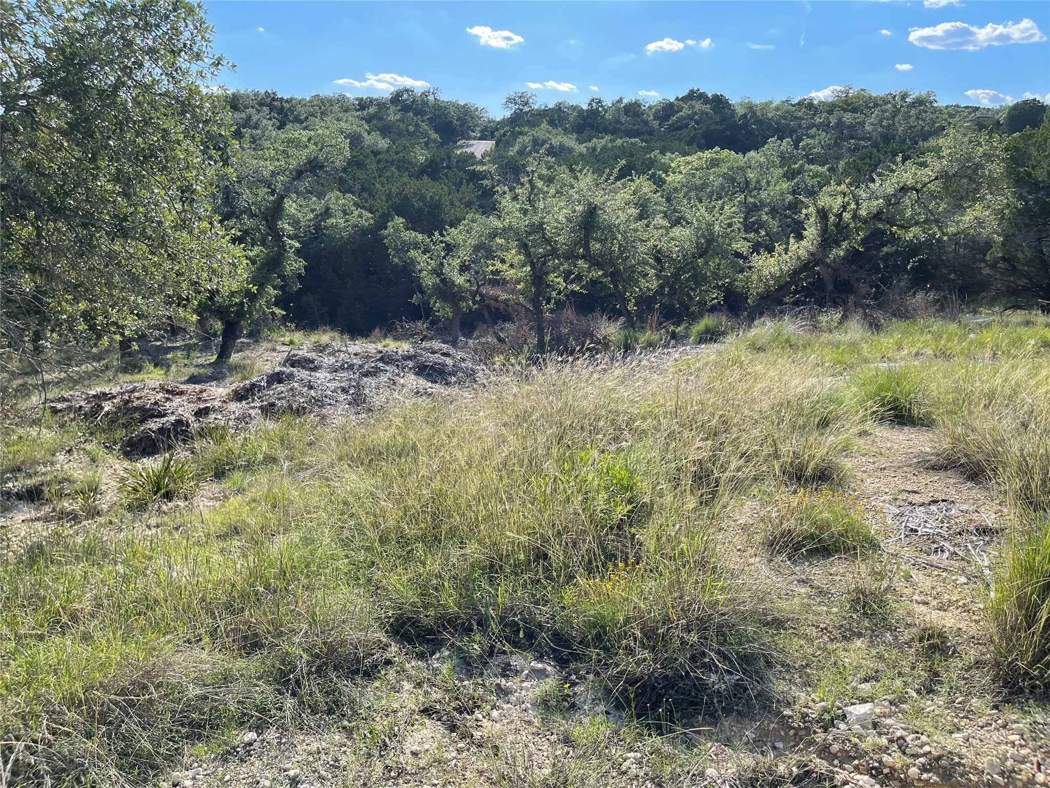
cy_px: 394
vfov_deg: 53.1
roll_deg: -0.6
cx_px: 525
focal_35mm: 26
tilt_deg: -16.0
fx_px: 789
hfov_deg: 67.3
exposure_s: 1/1597
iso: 32
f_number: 1.6
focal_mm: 5.1
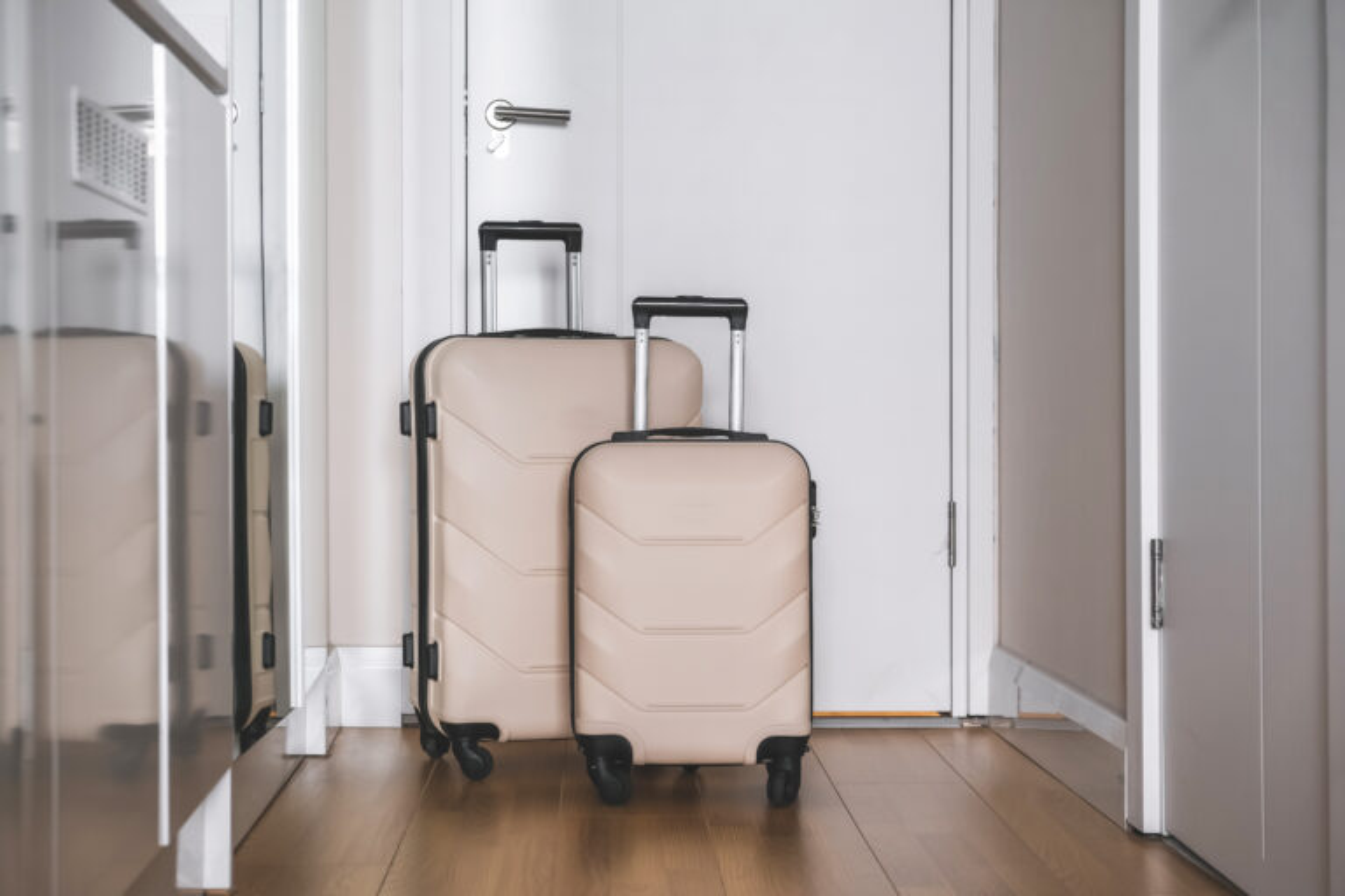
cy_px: 448
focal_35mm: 64
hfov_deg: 31.4
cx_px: 672
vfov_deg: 21.2
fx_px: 2391
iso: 200
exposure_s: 1/10
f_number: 4
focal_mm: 42.5
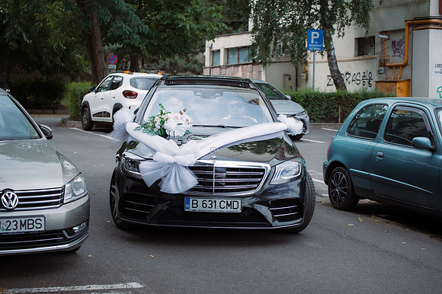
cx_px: 221
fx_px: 859
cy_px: 147
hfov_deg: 28.9
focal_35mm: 70
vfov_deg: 19.4
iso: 200
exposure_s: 1/320
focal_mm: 70
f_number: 4
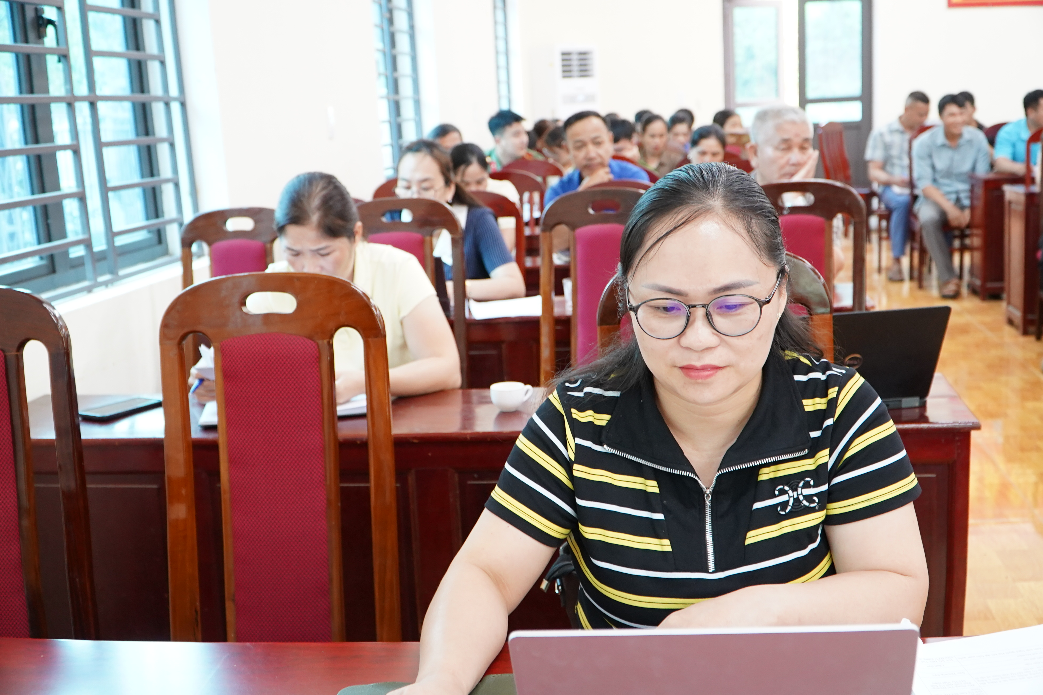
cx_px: 522
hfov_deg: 49.6
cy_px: 348
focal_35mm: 39
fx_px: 1130
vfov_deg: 34.2
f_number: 4
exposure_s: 1/40
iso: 1600
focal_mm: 26
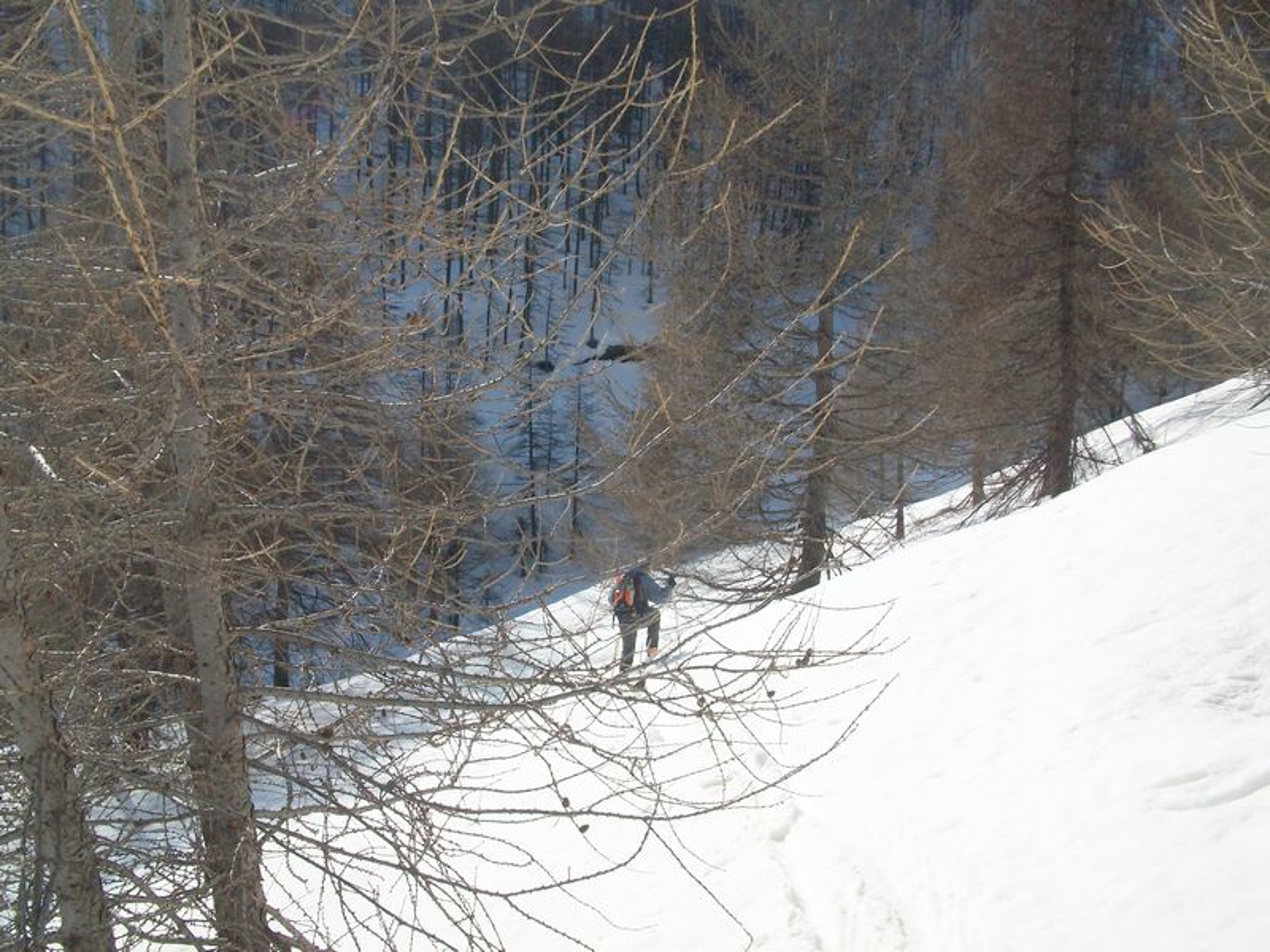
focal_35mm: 34
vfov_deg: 41.8
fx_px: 1247
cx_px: 635
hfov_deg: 54.0
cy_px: 476
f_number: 5.5
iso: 80
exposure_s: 1/640
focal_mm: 5.7
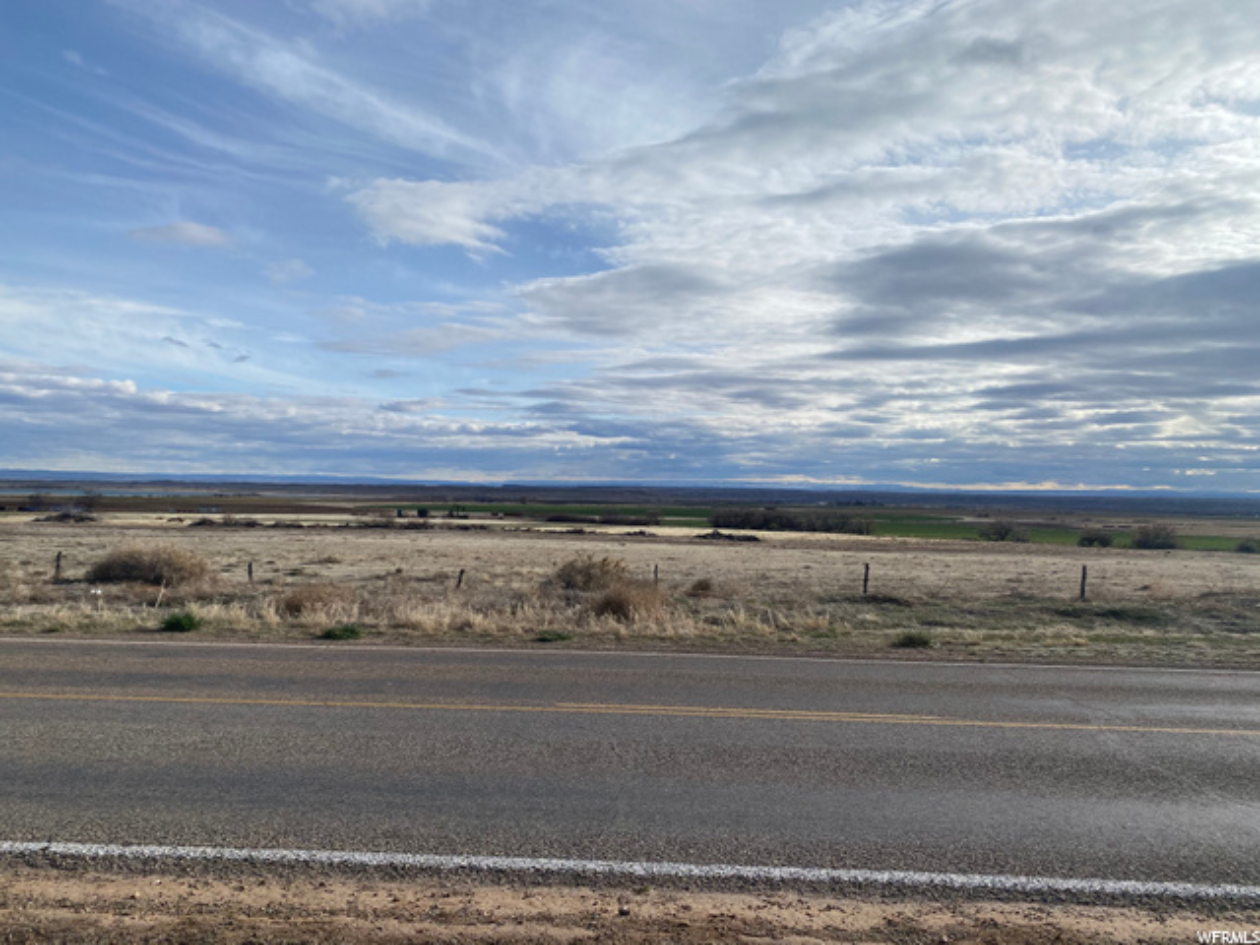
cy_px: 472
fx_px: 946
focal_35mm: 26
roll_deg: -1.7
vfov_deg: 53.1
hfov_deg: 67.3
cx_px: 630
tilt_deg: +1.2
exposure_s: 1/5747
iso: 32
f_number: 1.8
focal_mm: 4.25
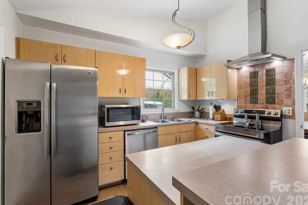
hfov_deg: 92.9
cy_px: 103
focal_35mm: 17
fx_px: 146
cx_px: 158
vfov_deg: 70.1
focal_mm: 16.1
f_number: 13
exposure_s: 1/4
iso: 400
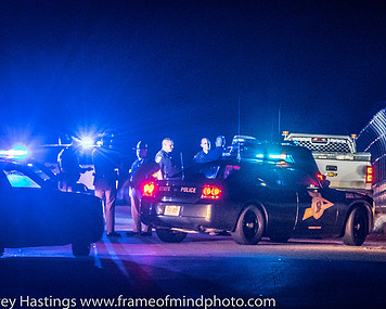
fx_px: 4674
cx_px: 252
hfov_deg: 4.7
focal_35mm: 409
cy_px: 131
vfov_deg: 3.8
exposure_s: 1/60
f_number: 5.3
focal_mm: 165
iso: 2000
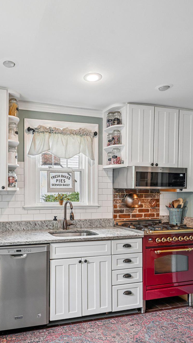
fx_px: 236
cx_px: 44
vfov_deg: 71.9
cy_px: 175
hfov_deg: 42.7
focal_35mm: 26
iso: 800
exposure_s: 1/25
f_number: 8
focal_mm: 16
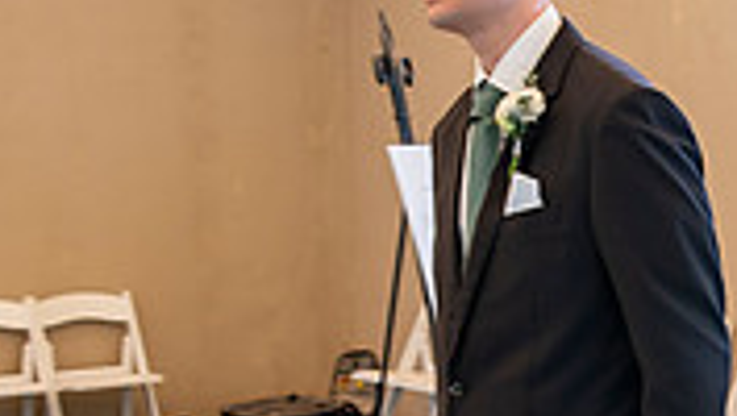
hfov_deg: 20.7
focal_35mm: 101
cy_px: 428
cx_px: 670
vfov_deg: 11.9
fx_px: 1976
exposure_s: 1/100
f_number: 4
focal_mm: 29
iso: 200
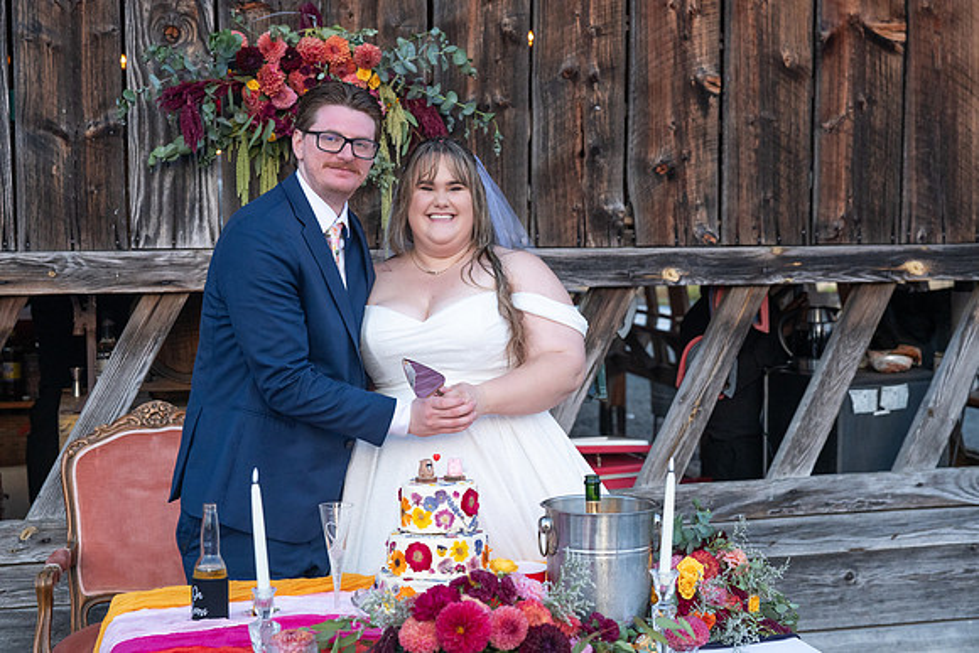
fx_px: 1469
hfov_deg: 36.9
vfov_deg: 25.1
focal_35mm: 54
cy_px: 326
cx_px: 490
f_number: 4
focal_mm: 54
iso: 2000
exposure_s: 1/800
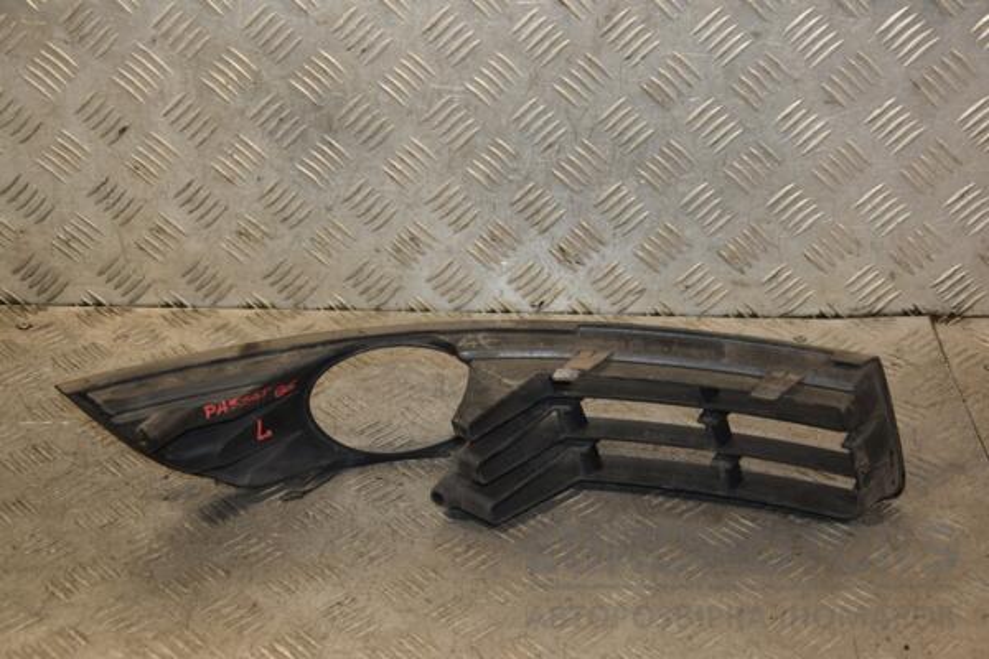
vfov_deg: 22.6
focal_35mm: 60
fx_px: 1648
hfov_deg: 33.4
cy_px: 330
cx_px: 494
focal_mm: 40
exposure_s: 1/200
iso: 800
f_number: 5
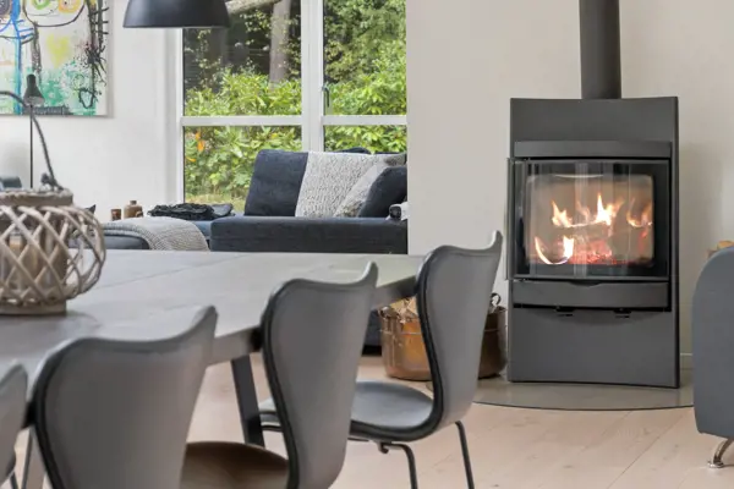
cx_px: 367
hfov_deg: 21.2
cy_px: 244
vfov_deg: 14.3
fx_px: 1957
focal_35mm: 96
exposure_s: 1/40
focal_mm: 64
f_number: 5.6
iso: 200
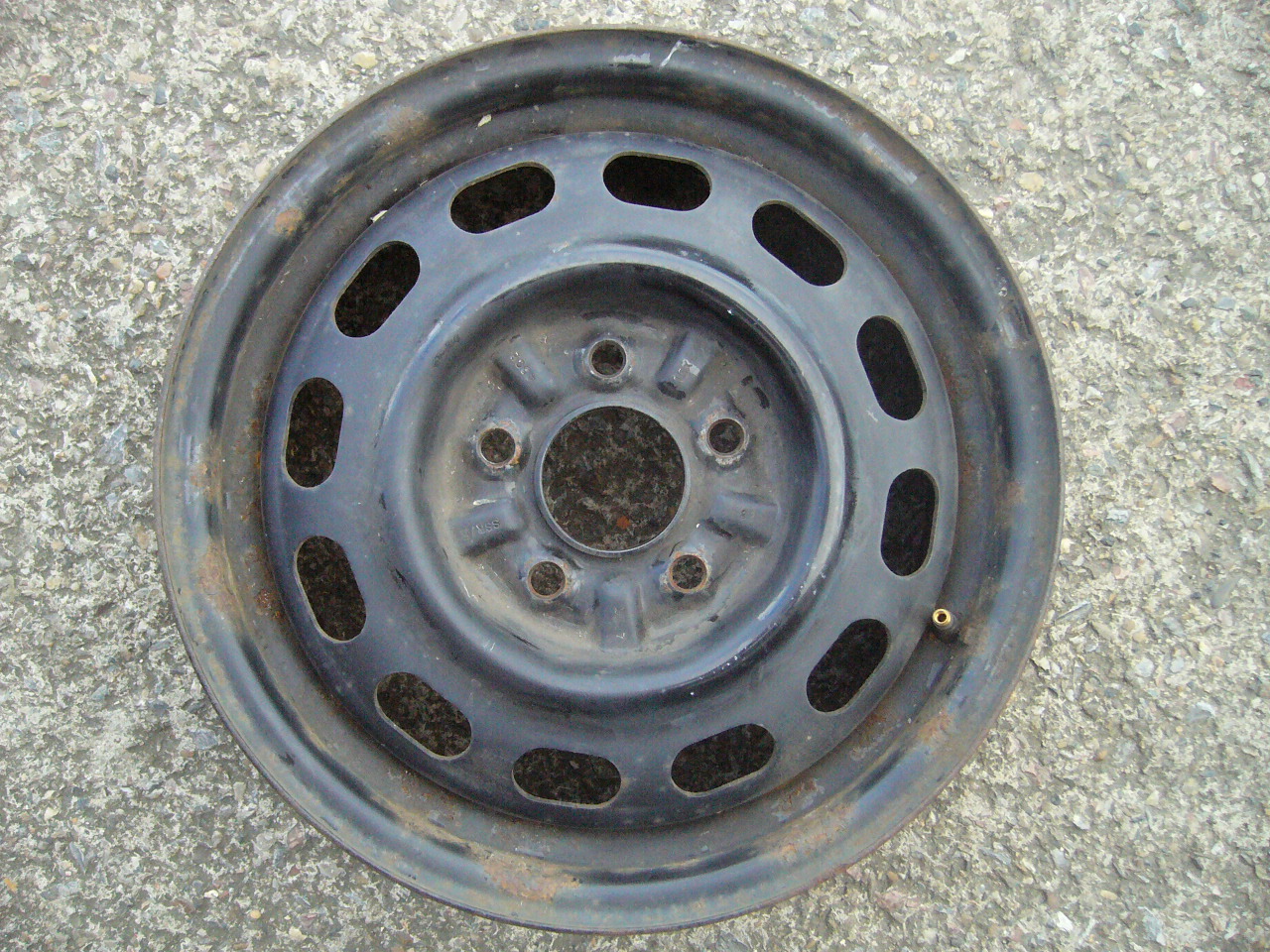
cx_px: 635
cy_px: 476
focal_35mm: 35
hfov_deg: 52.6
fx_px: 1284
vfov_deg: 40.7
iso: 400
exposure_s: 1/320
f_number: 2.8
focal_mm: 5.8
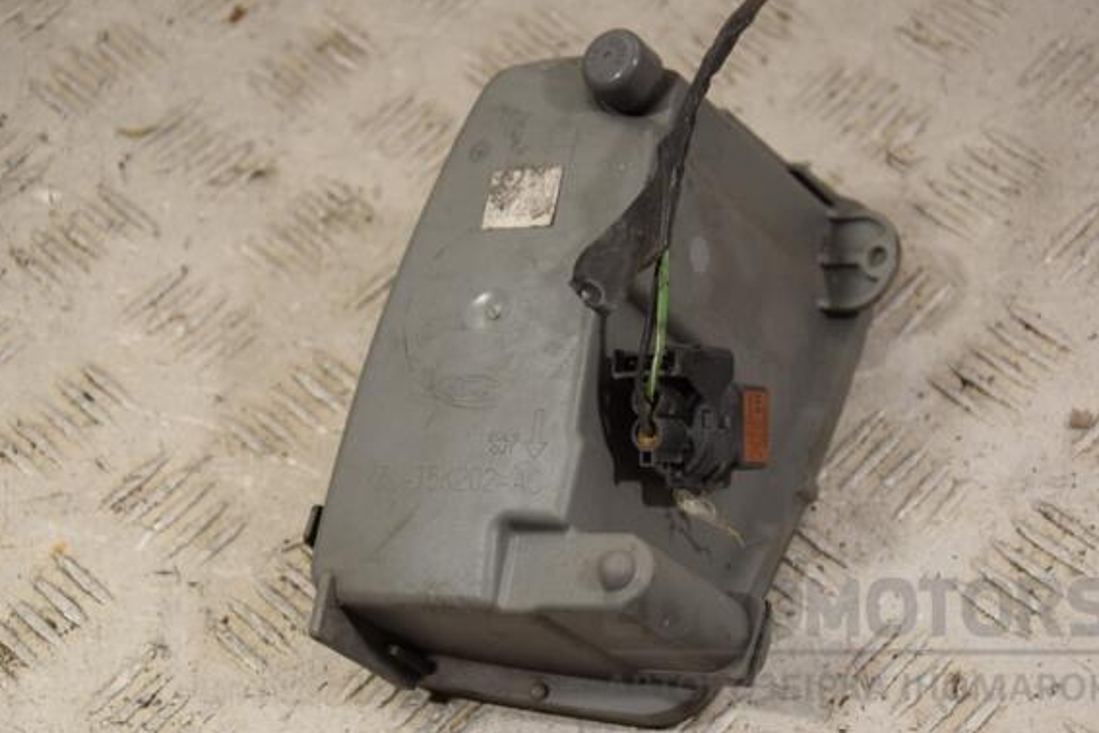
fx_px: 2808
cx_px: 568
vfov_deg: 14.9
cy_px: 349
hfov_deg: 22.1
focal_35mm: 92
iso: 400
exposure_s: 1/125
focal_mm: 58
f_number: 5.3
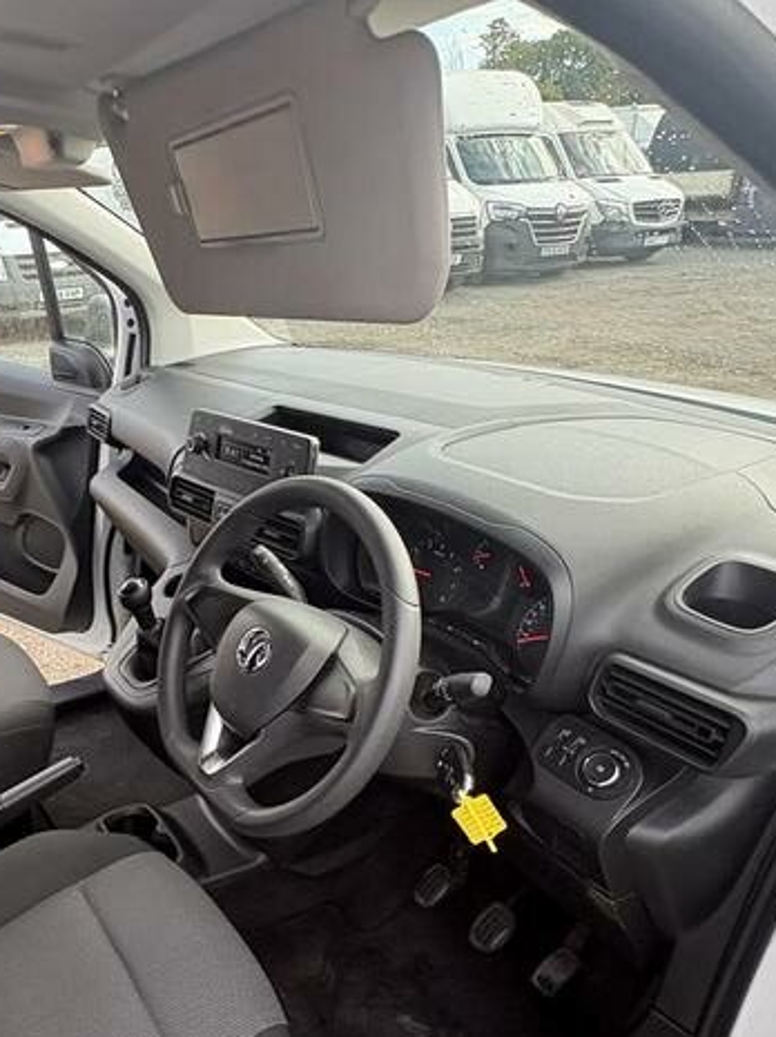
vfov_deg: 64.5
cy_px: 640
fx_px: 808
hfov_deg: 49.0
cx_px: 183
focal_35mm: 27
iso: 64
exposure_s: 1/112
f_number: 2.2
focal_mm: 2.22
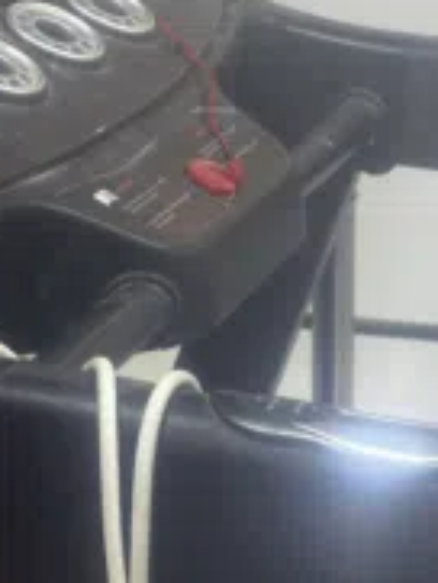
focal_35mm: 115
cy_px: 300
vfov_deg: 17.1
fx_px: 1938
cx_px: 280
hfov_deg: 12.9
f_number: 1.6
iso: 125
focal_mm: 5.96
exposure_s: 1/50
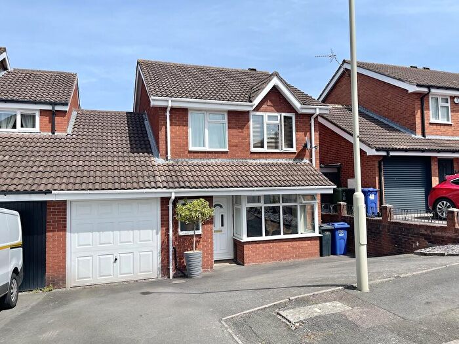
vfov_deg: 54.9
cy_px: 172
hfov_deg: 69.4
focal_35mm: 25
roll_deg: +1.6
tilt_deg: +1.5
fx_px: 331
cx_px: 230
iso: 32
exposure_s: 1/3344
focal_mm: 5.1
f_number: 1.6
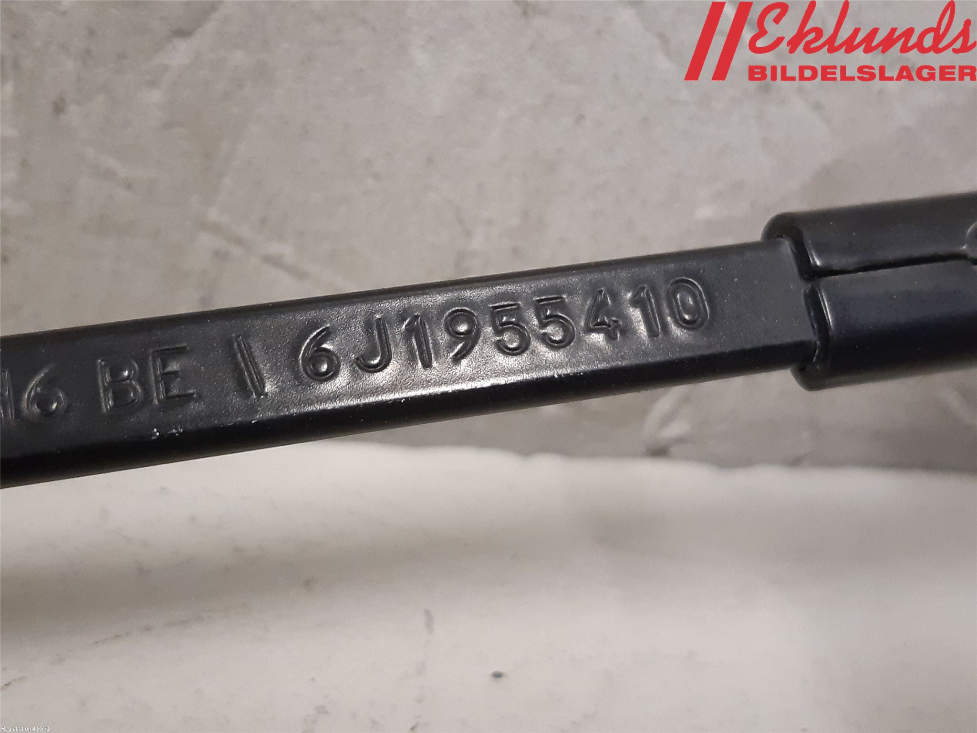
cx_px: 488
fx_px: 734
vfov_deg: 53.1
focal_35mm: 26
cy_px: 366
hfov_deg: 67.3
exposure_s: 1/50
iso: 320
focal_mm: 3.93
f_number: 1.7
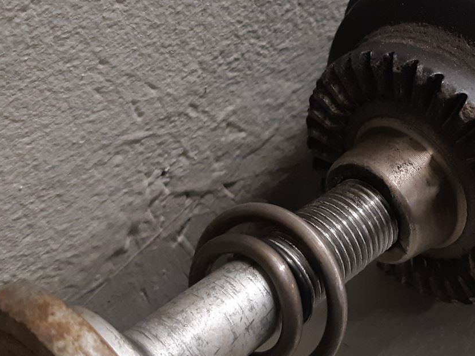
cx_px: 380
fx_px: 878
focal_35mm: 64
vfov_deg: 22.9
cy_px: 189
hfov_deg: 29.6
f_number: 1.7
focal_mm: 3.93
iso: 200
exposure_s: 1/50
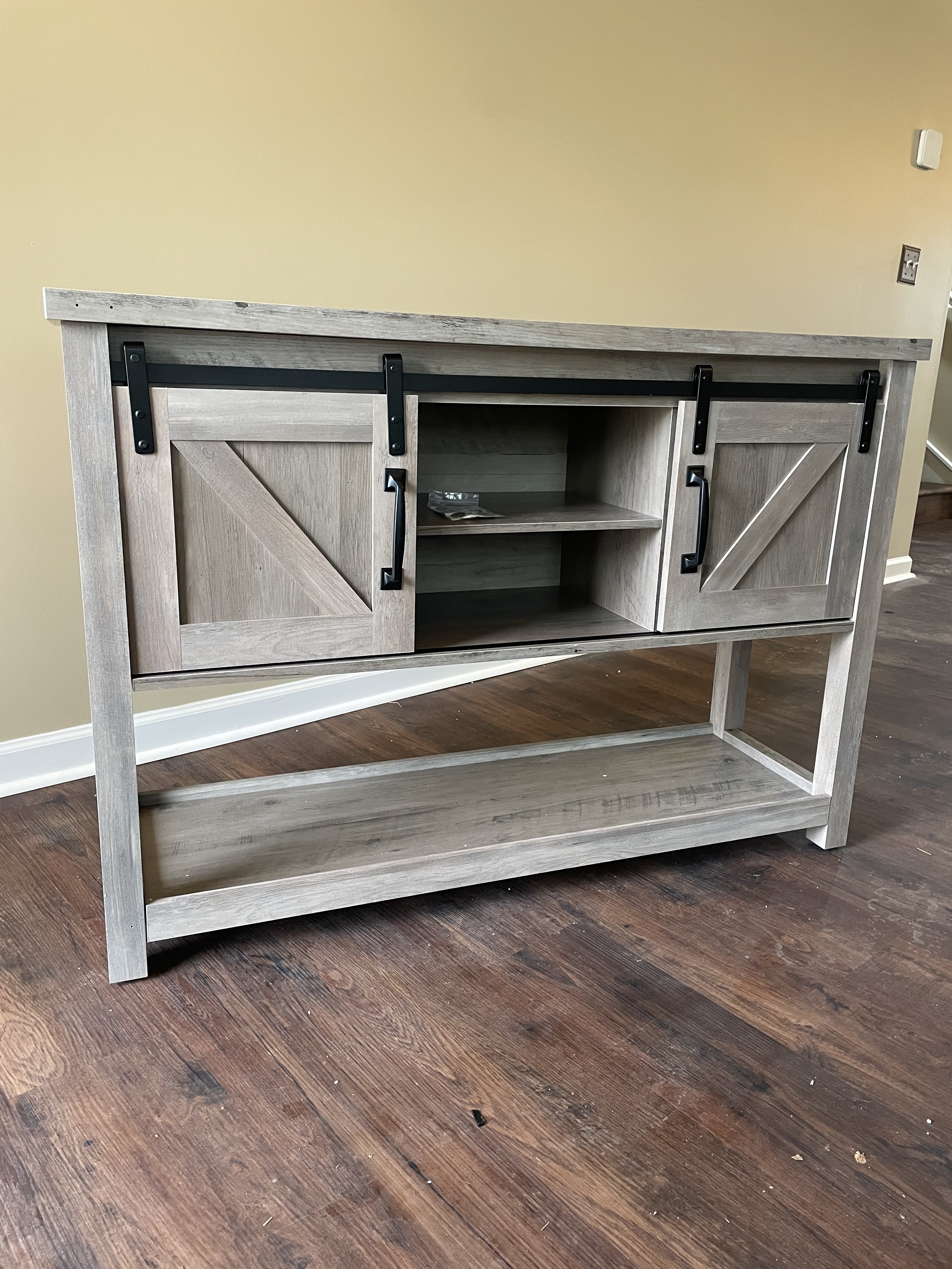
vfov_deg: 67.3
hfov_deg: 53.1
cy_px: 634
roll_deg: -2.2
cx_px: 476
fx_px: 953
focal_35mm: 26
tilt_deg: -14.1
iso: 250
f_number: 1.6
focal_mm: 4.2
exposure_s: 1/60
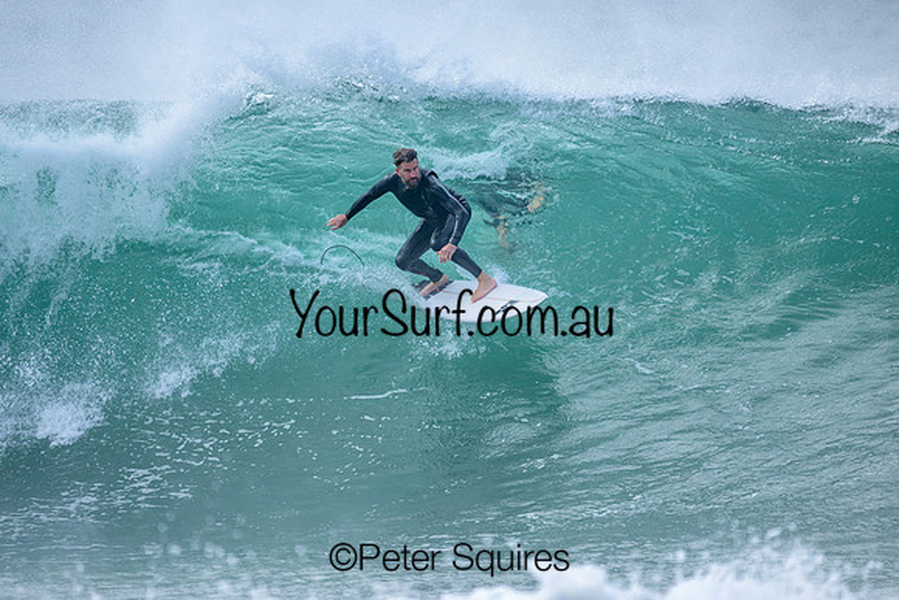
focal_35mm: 871
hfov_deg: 2.4
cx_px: 414
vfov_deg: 1.6
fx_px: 21761
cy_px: 297
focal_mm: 800
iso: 500
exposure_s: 1/2000
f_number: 6.3
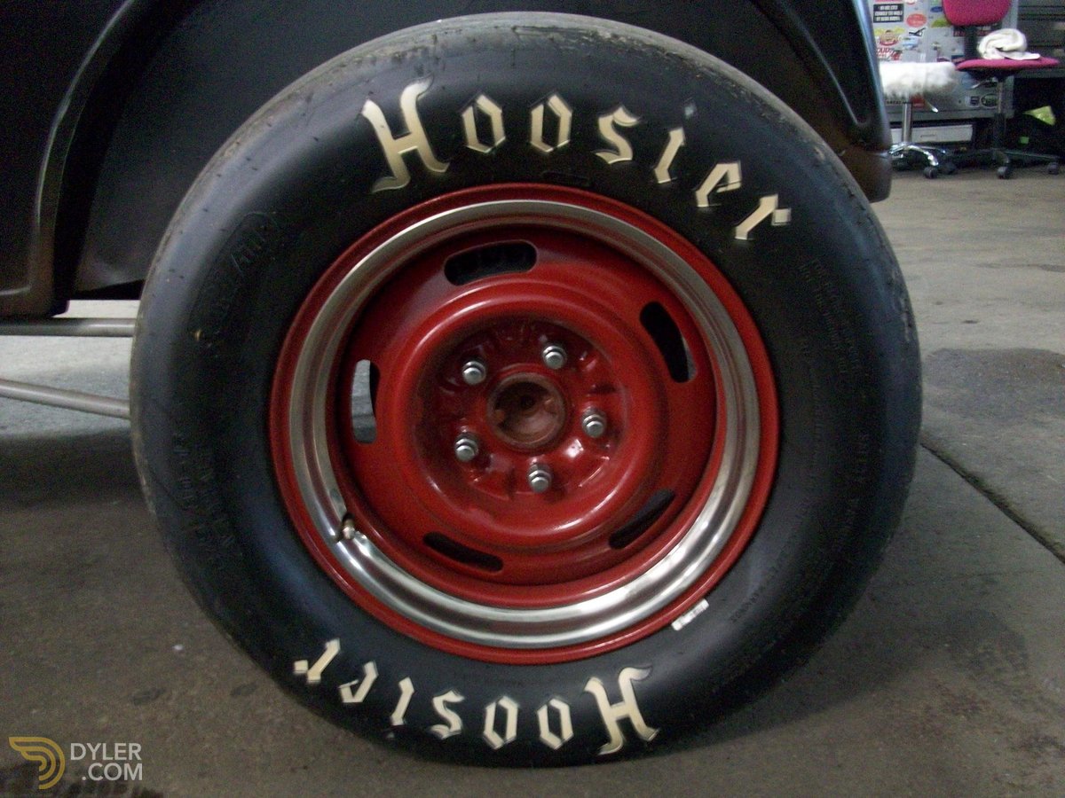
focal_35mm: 34
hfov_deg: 54.0
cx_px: 532
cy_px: 399
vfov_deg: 41.8
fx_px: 1046
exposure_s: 1/5.66
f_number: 2.8
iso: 200
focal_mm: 5.7
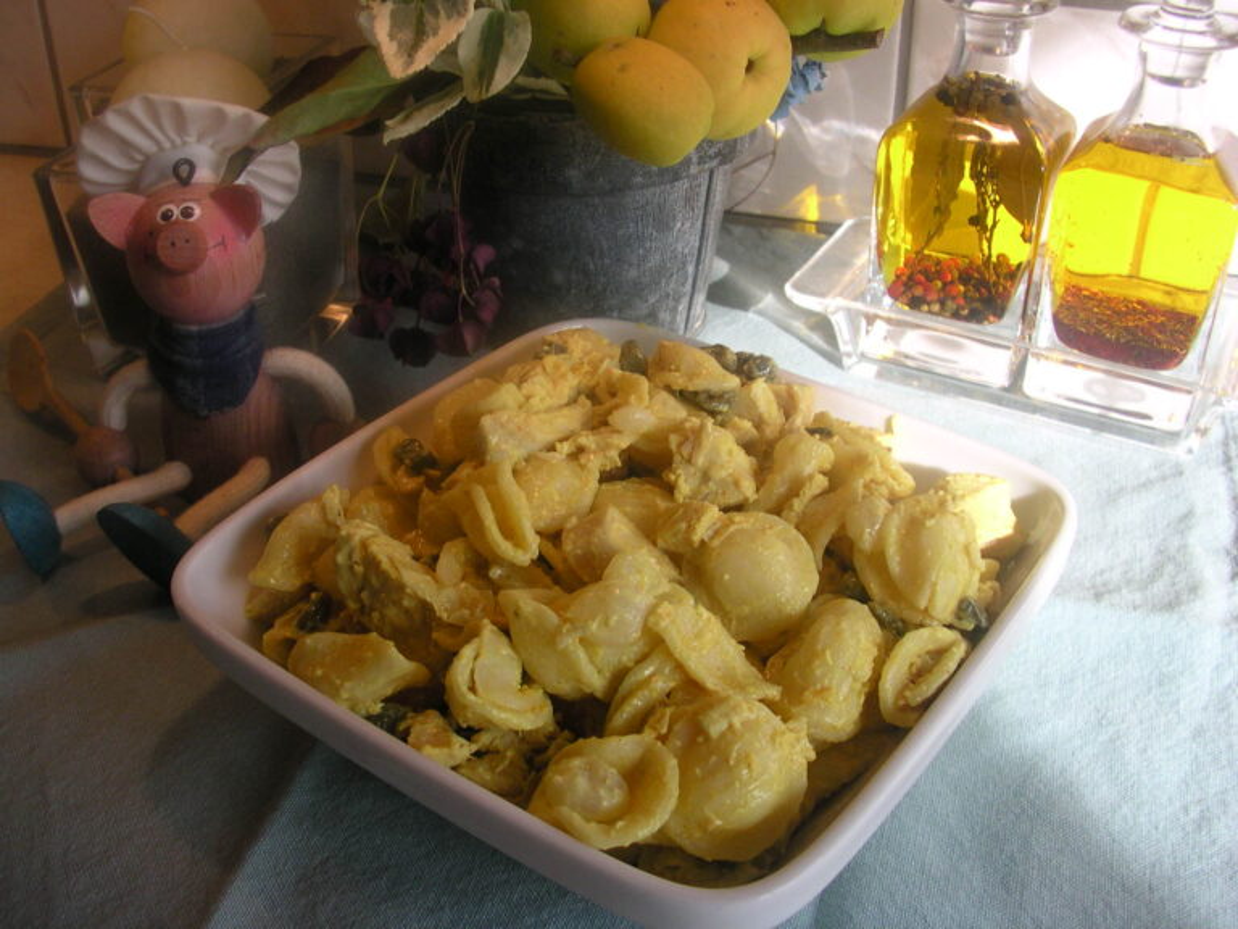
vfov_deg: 38.7
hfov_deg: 50.1
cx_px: 619
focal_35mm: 37
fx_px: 1323
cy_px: 464
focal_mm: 5.6
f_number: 2.7
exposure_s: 1/181
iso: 100
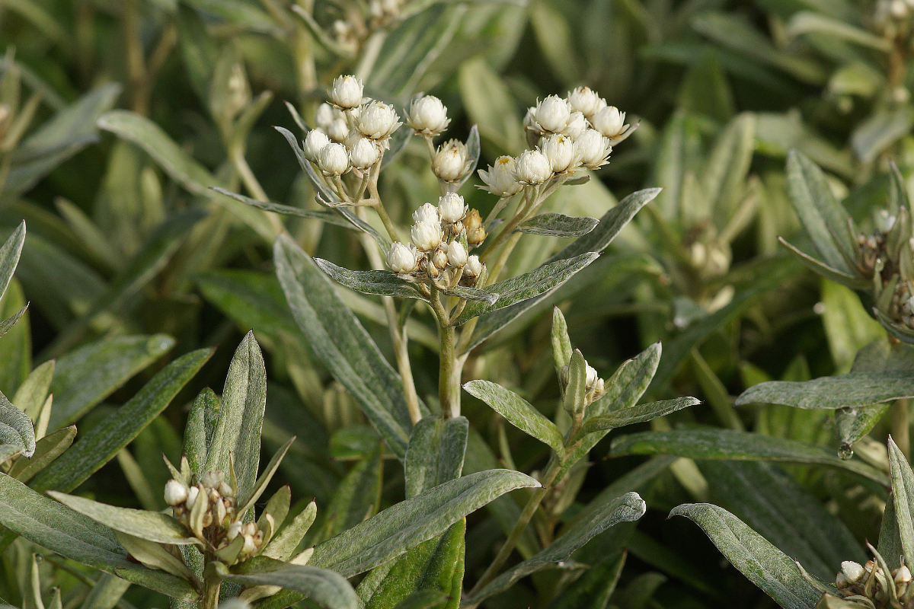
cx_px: 457
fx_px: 3808
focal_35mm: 150
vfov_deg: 9.1
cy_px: 304
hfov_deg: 13.7
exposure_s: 1/160
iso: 125
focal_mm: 100
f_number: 8
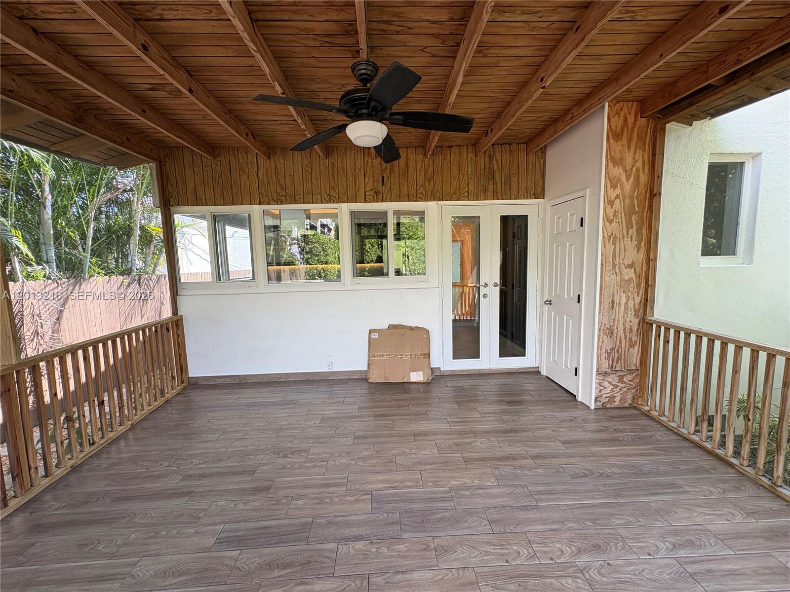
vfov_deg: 85.7
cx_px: 395
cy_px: 296
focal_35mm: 14
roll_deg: +1.8
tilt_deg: -4.7
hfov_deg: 102.1
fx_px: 320
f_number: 2.2
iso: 50
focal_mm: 2.22
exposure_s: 1/99
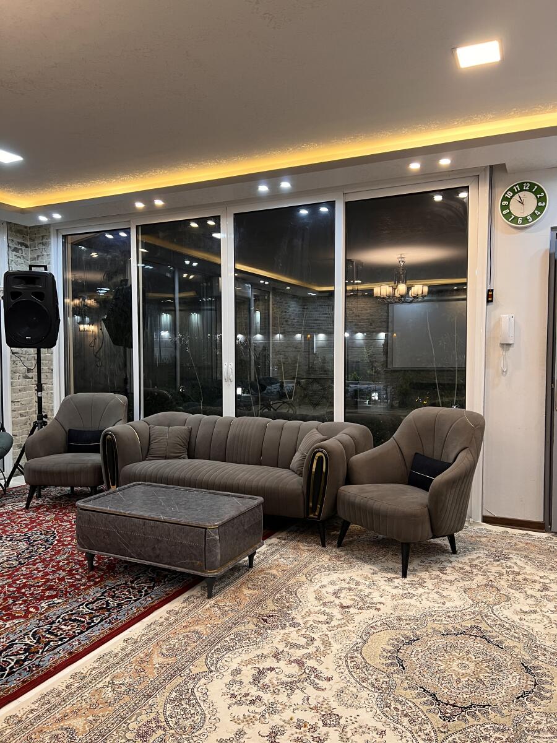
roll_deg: +0.5
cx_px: 278
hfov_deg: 53.1
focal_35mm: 26
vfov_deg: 67.3
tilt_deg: -2.8
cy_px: 372
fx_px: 558
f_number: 1.5
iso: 125
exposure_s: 1/50
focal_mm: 5.7
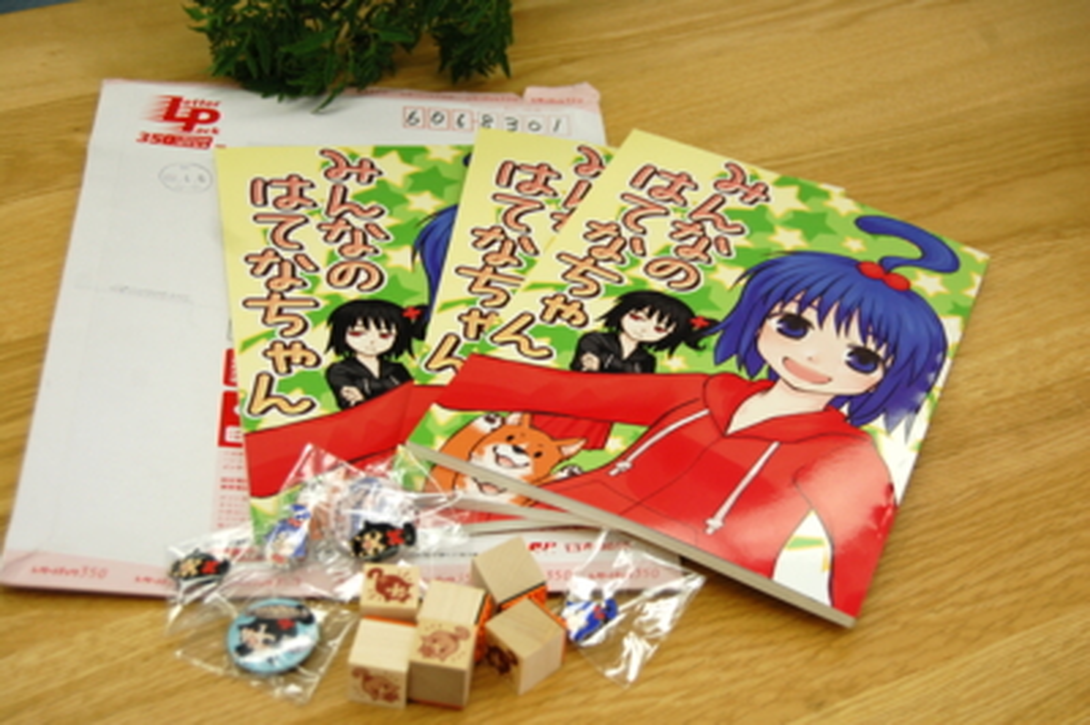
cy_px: 362
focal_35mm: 57
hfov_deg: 35.1
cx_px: 545
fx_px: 1724
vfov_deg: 23.7
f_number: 5
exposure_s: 1/80
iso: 400
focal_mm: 38
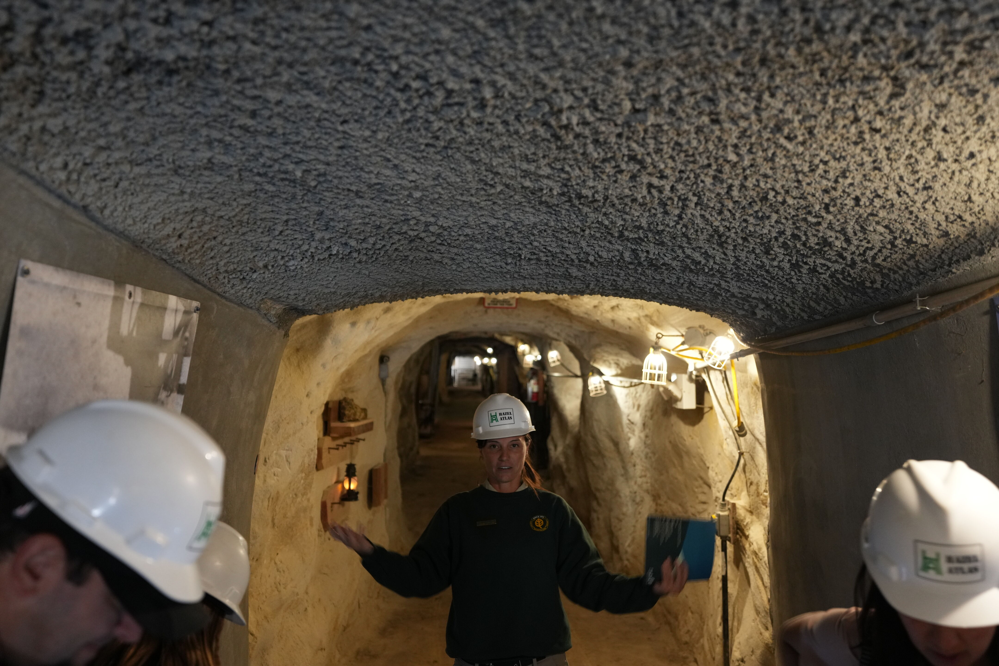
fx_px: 971
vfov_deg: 37.9
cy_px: 333
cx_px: 500
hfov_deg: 54.4
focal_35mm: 35
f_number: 2.8
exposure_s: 1/40
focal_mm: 35
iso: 2000
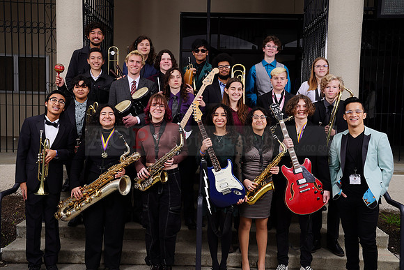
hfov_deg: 49.5
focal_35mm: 39
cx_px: 202
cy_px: 135
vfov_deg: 34.2
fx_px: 438
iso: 100
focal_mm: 39
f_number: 8
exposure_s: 1/200
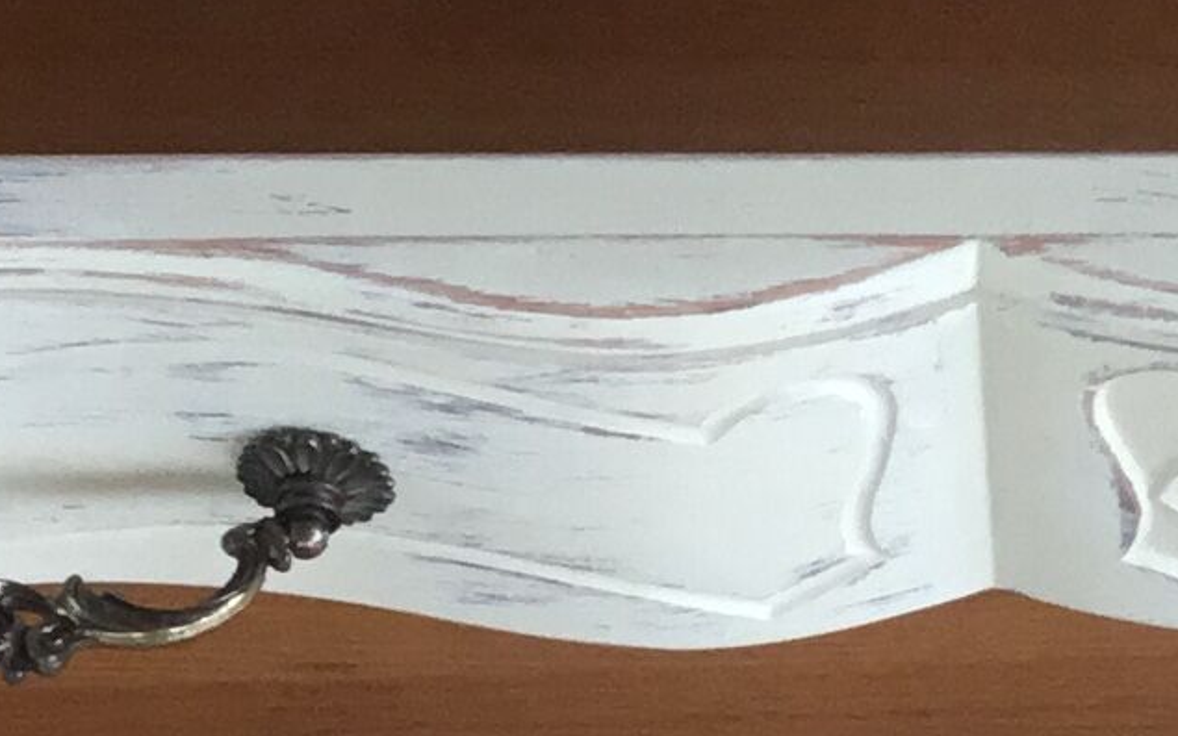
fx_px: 5426
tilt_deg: -47.1
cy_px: -332
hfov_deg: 12.1
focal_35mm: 169
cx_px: 1371
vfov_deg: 7.6
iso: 40
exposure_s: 1/100
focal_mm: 3.3
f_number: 2.4
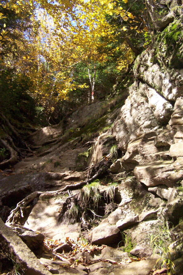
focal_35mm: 40
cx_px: 103
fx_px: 305
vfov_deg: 48.5
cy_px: 139
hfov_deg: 33.4
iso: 400
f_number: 2.8
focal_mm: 6.3
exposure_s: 1/800
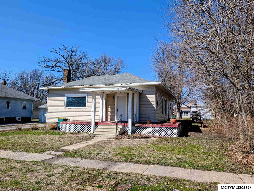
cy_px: 96
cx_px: 127
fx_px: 176
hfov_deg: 71.5
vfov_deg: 56.9
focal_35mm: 24
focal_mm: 6.9
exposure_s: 1/1126
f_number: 1.68
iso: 20
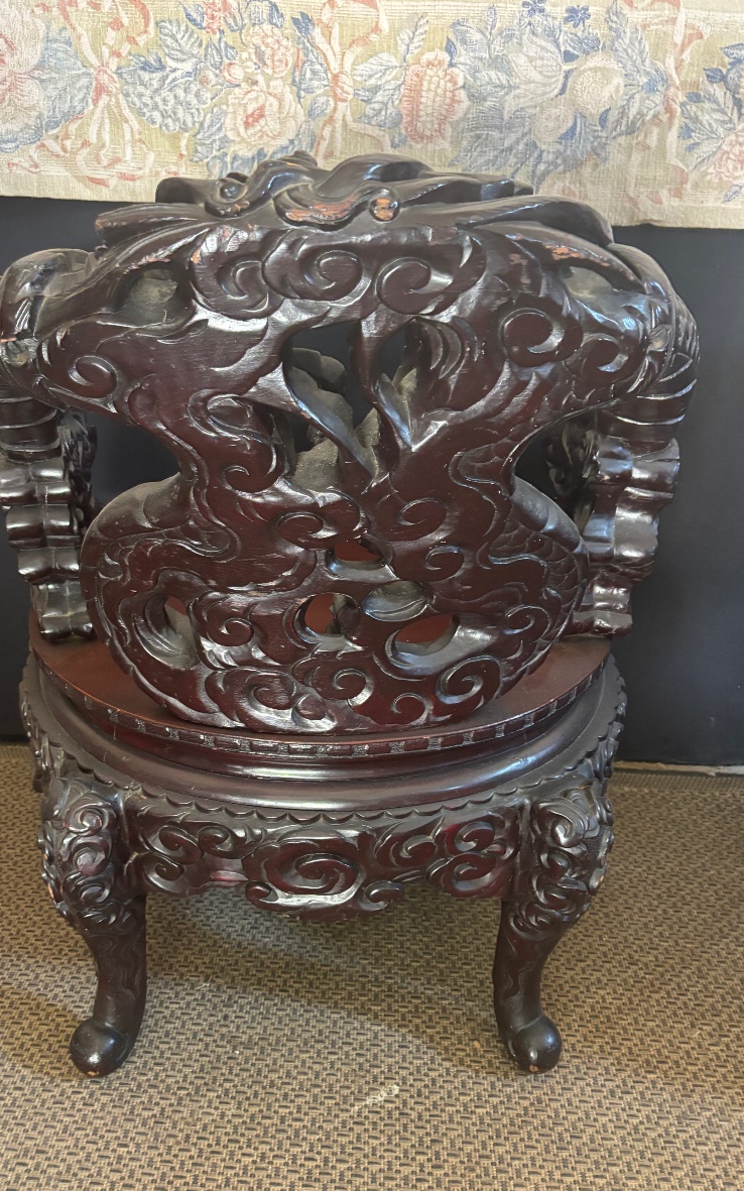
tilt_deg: -27.8
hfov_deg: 44.5
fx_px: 908
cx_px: 346
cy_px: 597
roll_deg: -1.7
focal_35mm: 28
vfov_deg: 66.5
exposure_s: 1/40
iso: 640
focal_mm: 5.96
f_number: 1.6
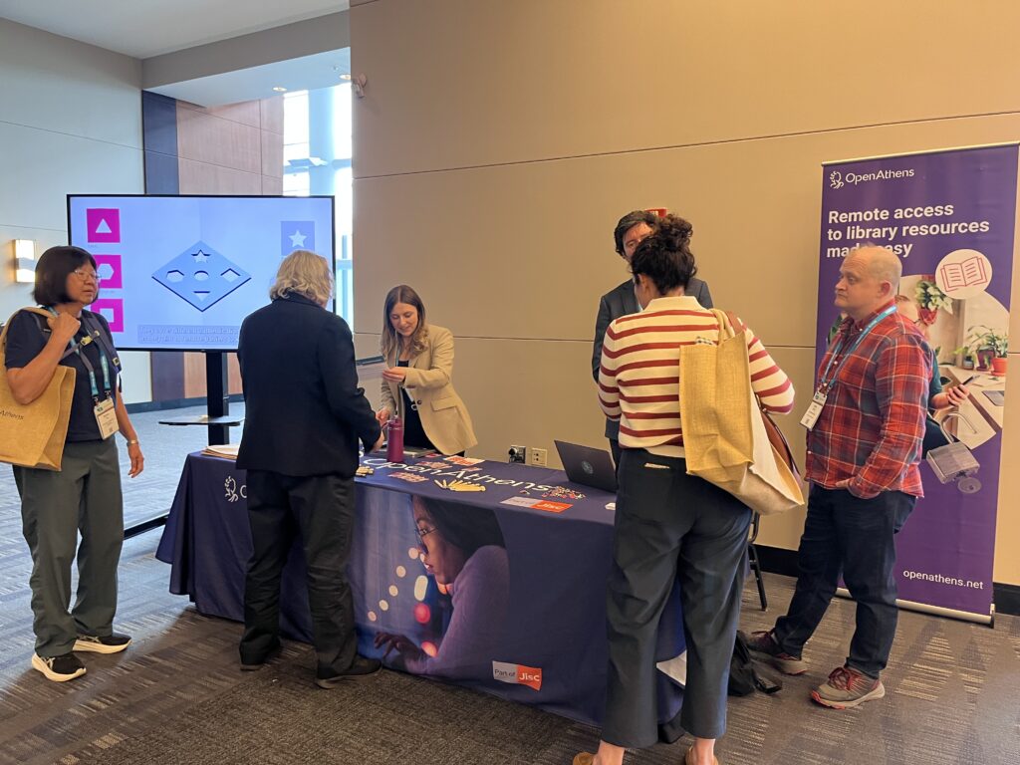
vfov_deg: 53.1
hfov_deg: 67.3
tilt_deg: -5.9
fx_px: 766
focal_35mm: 26
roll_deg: -0.8
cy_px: 382
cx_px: 510
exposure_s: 1/60
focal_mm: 5.1
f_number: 1.6
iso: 200
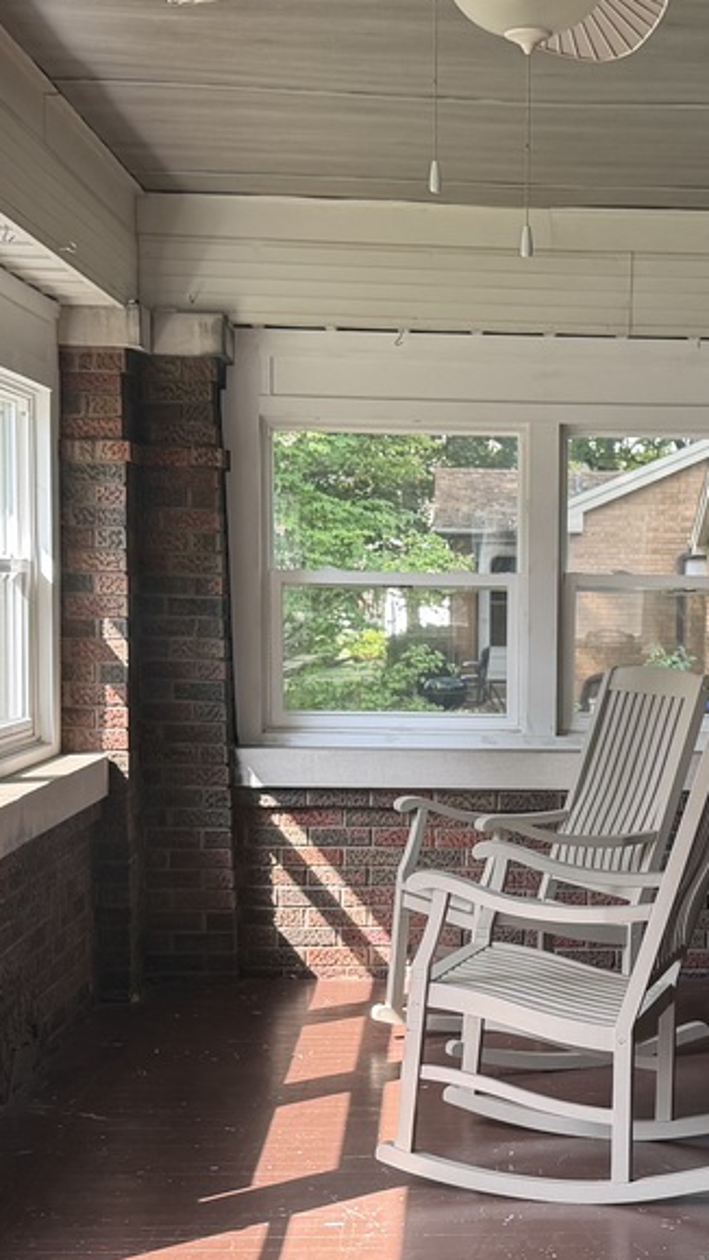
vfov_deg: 32.1
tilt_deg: -7.2
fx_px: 2171
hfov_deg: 18.4
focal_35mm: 65
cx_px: 581
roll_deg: -0.8
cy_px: 849
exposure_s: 1/173
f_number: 1.78
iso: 80
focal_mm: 6.76
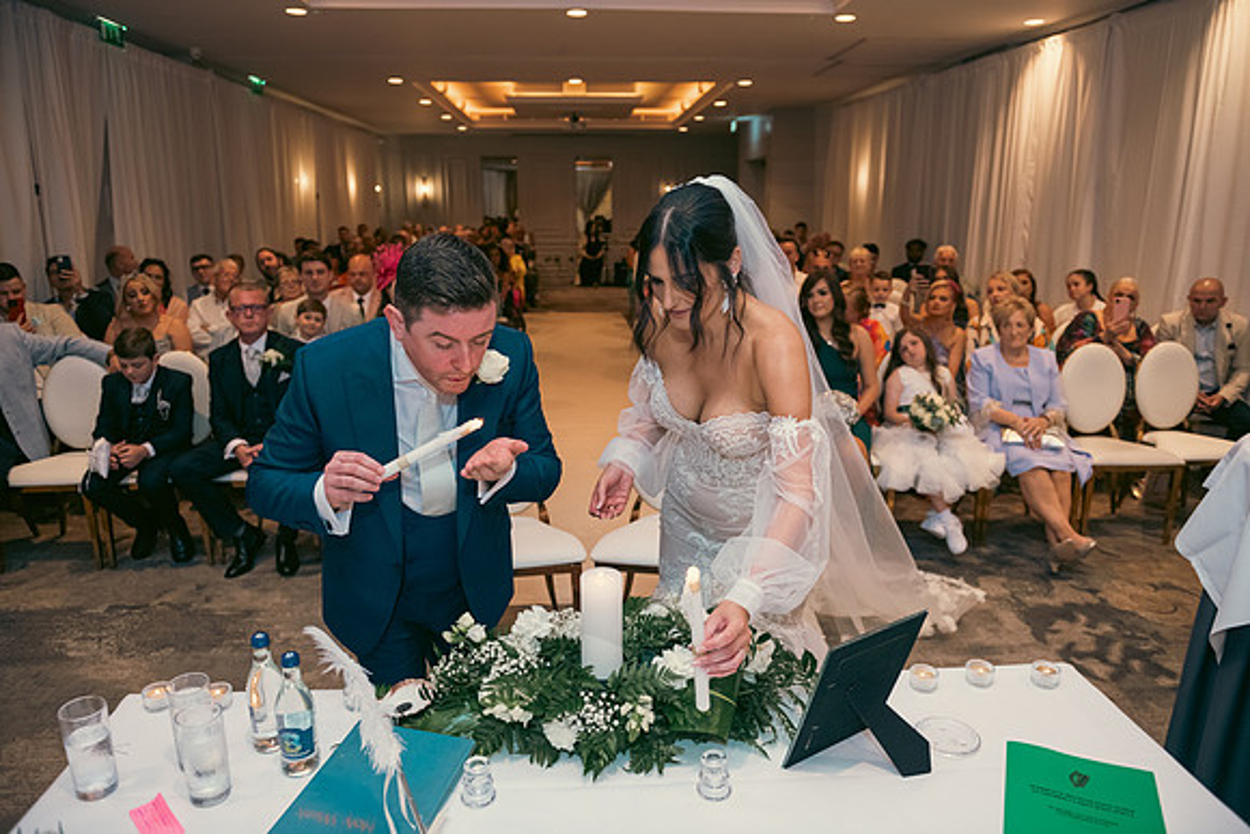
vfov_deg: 53.2
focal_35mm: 24
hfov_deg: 73.7
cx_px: 625
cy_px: 417
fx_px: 833
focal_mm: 24
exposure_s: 1/160
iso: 800
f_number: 3.5
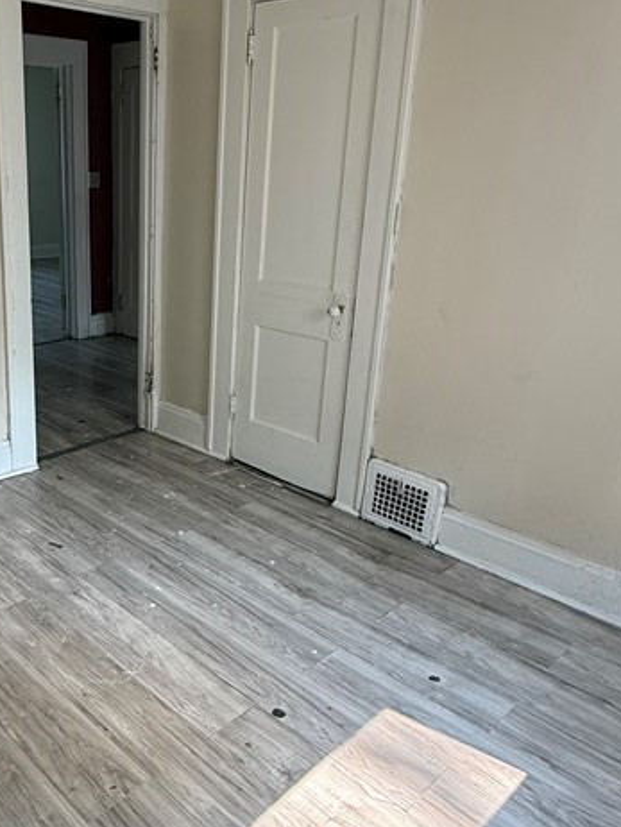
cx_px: 145
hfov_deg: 43.8
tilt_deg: -19.3
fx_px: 741
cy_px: 399
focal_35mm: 31
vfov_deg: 58.3
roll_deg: -0.8
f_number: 2.2
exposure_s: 1/120
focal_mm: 2.22
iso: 100
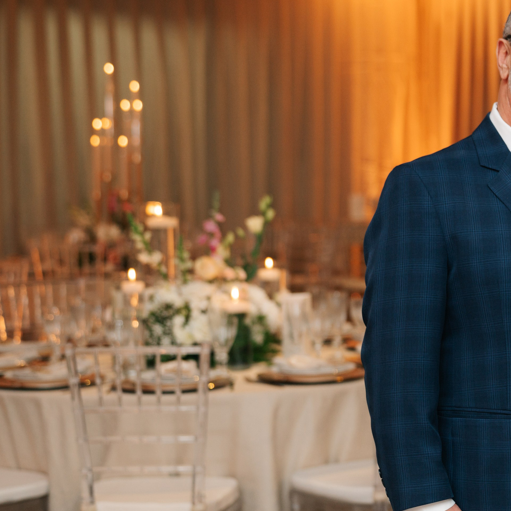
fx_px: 1737
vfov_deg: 16.7
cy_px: 281
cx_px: 539
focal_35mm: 104
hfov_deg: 16.3
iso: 400
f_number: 2.8
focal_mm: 57
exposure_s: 1/200
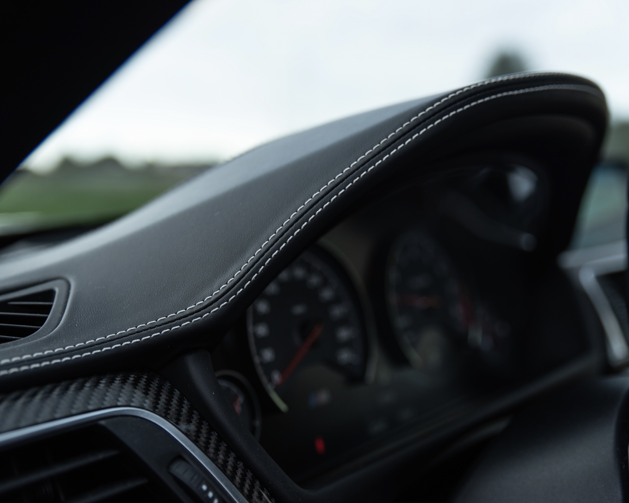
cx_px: 276
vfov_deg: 30.2
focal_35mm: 50
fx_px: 931
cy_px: 253
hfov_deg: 37.3
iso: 100
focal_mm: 44
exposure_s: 1/100
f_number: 2.8
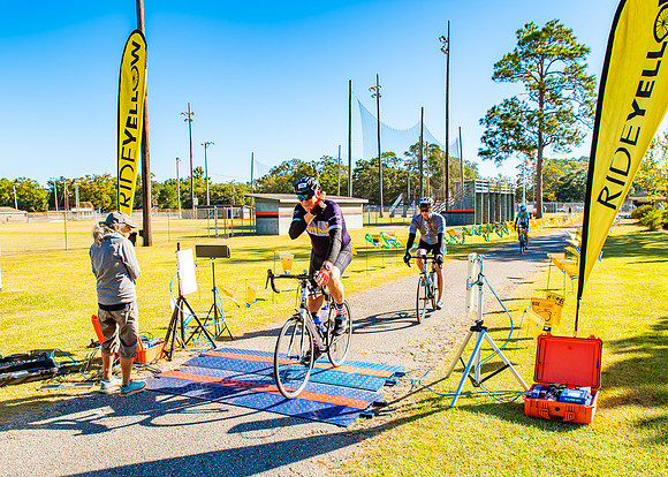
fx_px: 554
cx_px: 347
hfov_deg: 62.2
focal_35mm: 29
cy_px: 263
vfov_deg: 46.5
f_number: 4
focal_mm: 24
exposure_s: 1/200
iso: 100
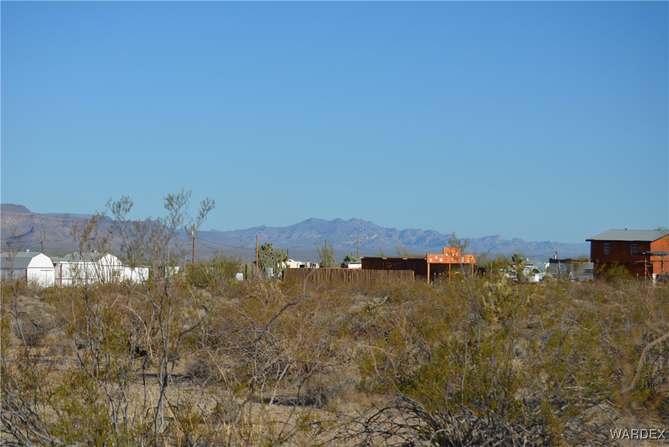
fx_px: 1534
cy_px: 224
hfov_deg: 24.6
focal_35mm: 82
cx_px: 334
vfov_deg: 16.6
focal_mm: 55
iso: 400
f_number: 7.1
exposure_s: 1/1600
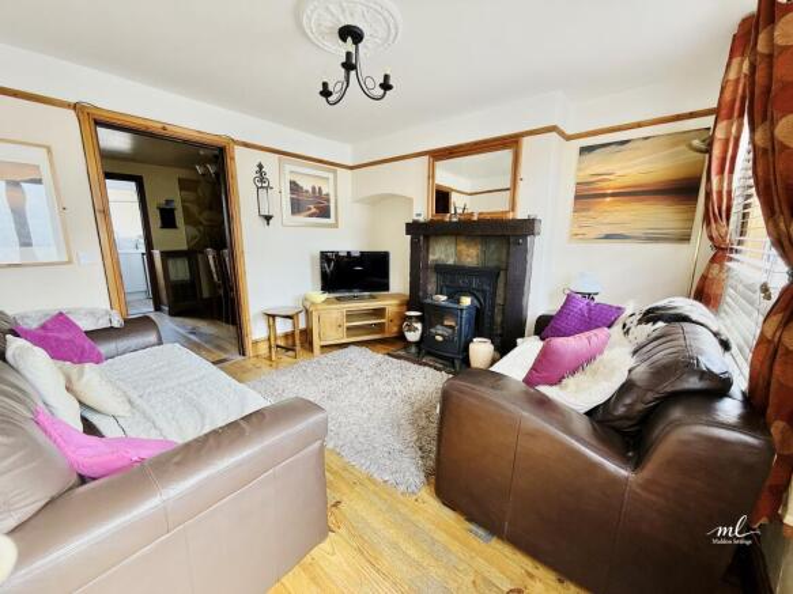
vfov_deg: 89.9
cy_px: 297
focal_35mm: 13
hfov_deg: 106.2
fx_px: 298
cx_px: 396
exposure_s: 1/72
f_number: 2.2
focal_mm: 2.22
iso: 216
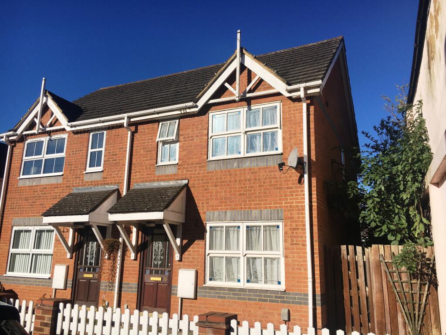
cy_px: 168
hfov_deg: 61.7
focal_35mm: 29
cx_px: 223
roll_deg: -2.2
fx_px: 374
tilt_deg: +13.3
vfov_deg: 48.2
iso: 25
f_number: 2.2
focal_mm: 4.15
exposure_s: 1/3497
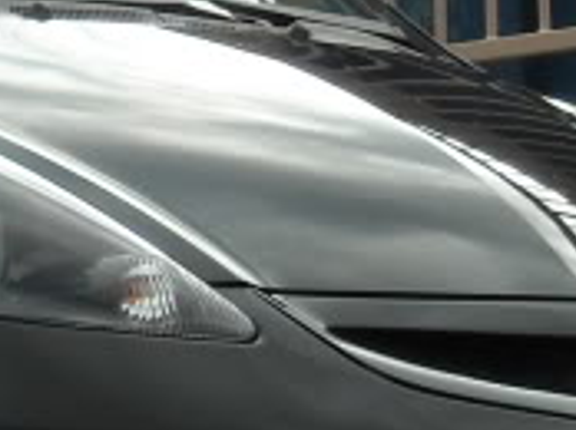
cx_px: -242
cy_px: 172
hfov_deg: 5.5
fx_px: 5982
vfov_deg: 4.1
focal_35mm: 360
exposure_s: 1/272
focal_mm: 9.87
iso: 64
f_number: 3.5
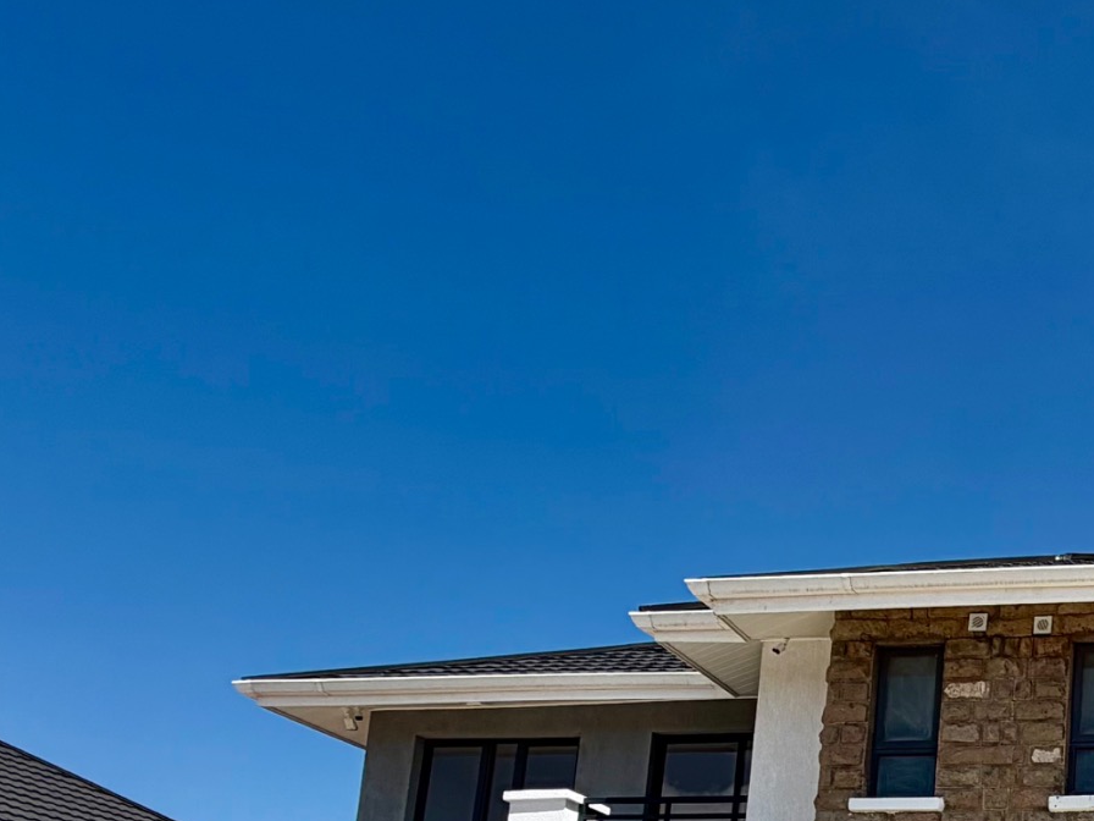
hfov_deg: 36.8
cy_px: 955
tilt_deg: +9.5
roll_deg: -1.8
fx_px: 1264
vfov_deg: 31.0
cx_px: 1287
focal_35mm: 40
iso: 20
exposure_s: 1/1235
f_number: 2.2
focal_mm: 2.22
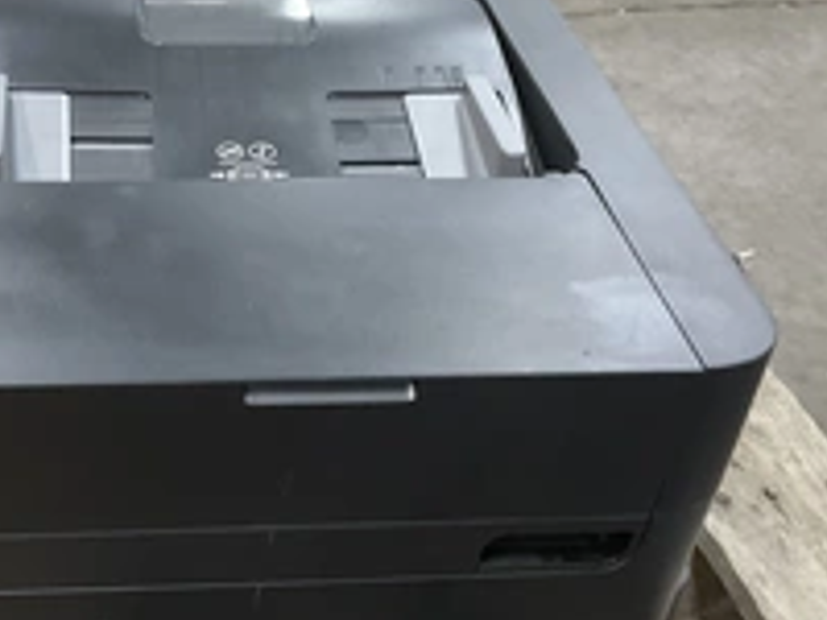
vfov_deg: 25.0
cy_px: 438
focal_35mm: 58
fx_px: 1386
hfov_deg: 32.8
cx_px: 244
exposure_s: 1/40
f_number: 1.8
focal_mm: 3
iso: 250
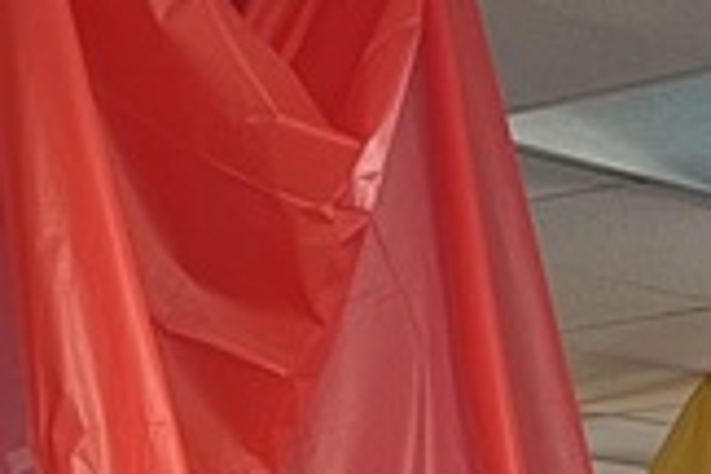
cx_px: 386
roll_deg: +1.2
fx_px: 3377
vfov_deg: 7.8
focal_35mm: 171
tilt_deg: -0.1
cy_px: 821
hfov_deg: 12.0
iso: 125
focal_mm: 5.7
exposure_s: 1/60
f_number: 1.5
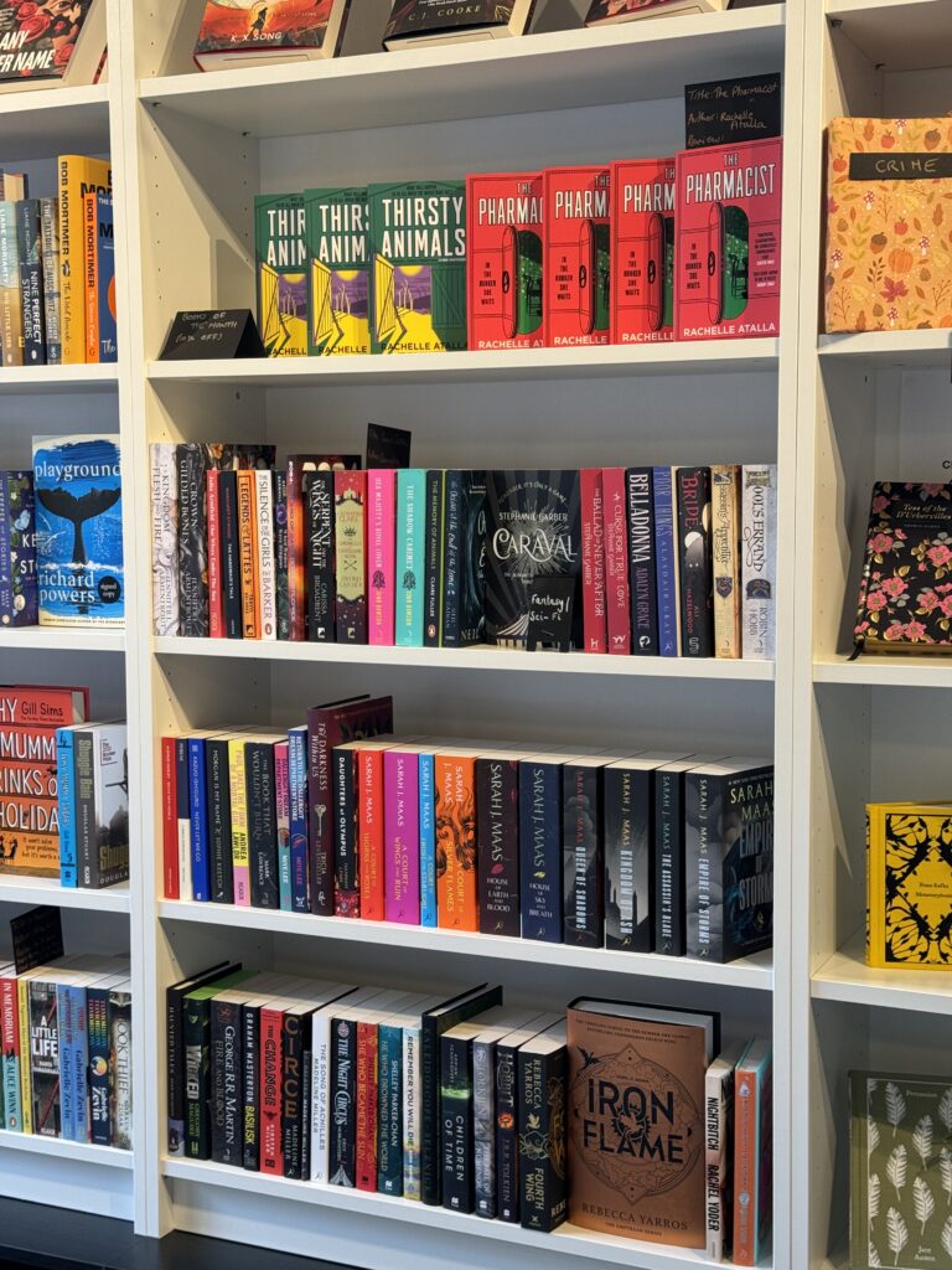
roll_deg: +0.4
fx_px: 1760
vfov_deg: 39.7
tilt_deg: -4.1
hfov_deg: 30.3
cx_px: 476
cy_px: 635
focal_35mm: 48
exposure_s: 1/50
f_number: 1.78
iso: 80
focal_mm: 6.76
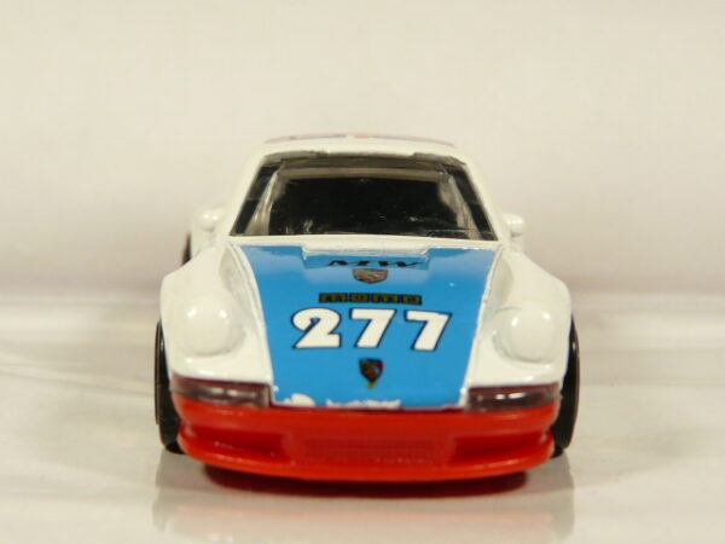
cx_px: 362
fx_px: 2136
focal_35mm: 102
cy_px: 272
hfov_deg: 19.3
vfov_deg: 14.5
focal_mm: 10.5
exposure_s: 1/80
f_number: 3.2
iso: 100
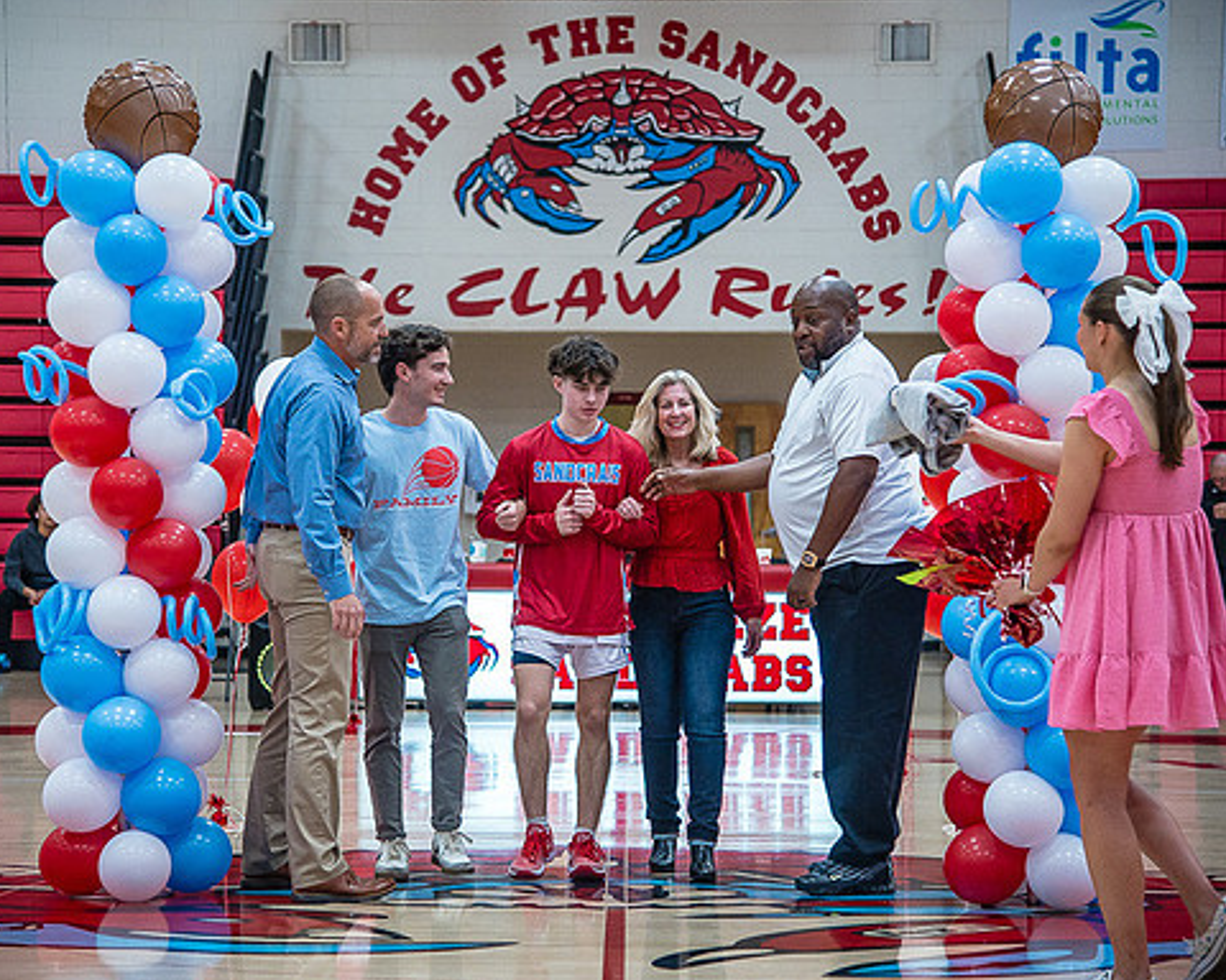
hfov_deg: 20.6
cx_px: 559
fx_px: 3374
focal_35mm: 93
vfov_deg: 16.5
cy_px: 490
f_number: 4
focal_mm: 82
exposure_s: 1/320
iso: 2000
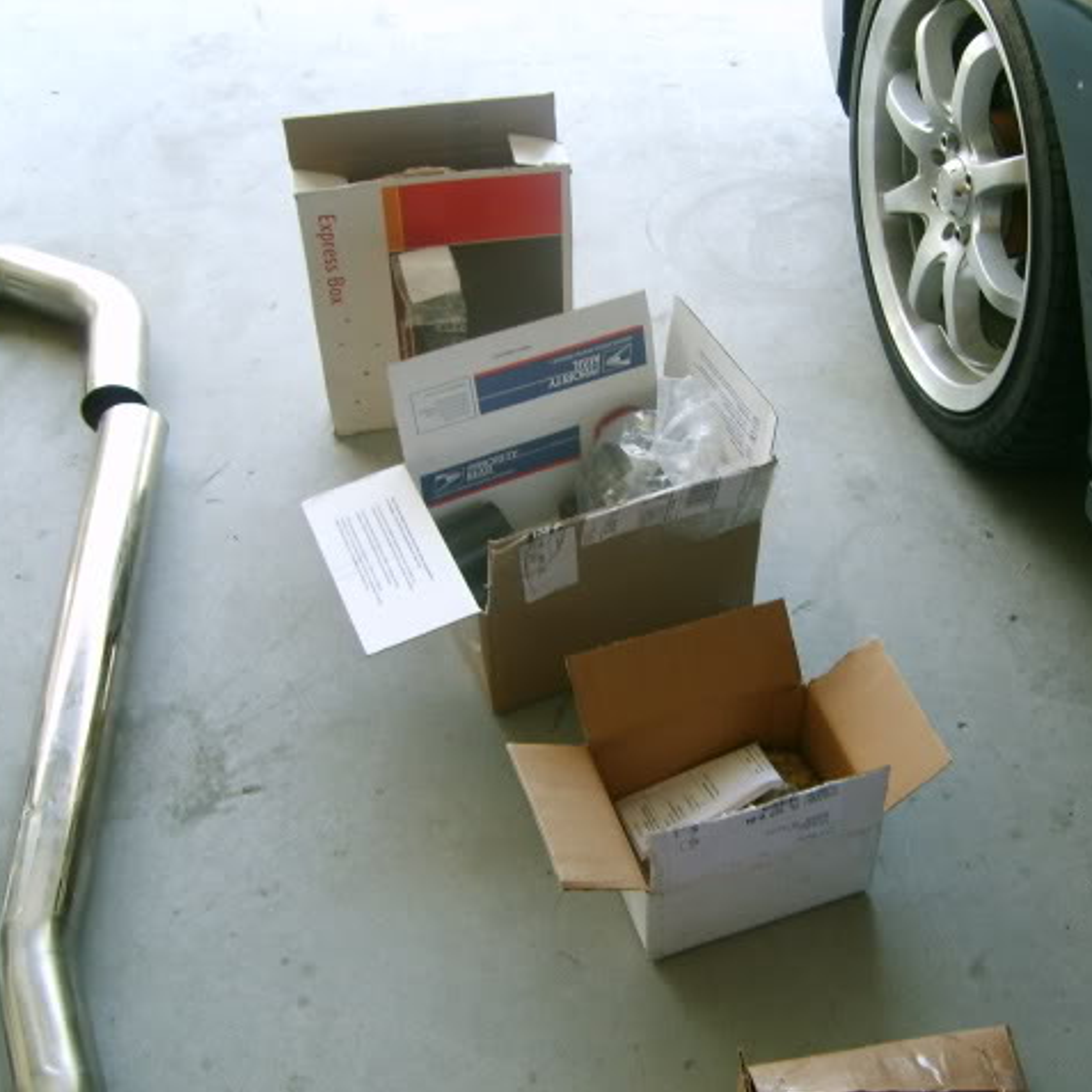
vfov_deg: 40.0
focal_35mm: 42
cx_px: 673
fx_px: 1499
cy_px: 552
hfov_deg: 39.8
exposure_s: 1/60
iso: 50
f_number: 2.8
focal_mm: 5.8
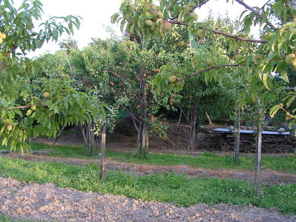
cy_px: 111
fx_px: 325
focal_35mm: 38
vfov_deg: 37.8
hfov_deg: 48.9
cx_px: 142
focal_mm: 6
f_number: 3.2
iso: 64
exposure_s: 1/40
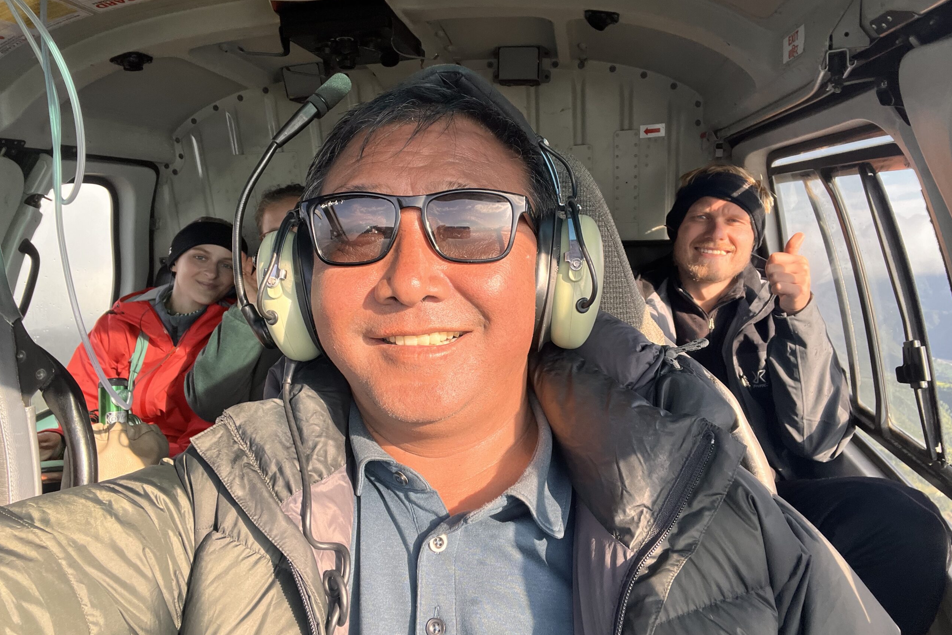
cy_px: 309
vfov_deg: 53.1
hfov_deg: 73.7
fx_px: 635
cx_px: 476
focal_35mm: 24
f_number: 2.2
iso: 32
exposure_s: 1/299
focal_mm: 2.71
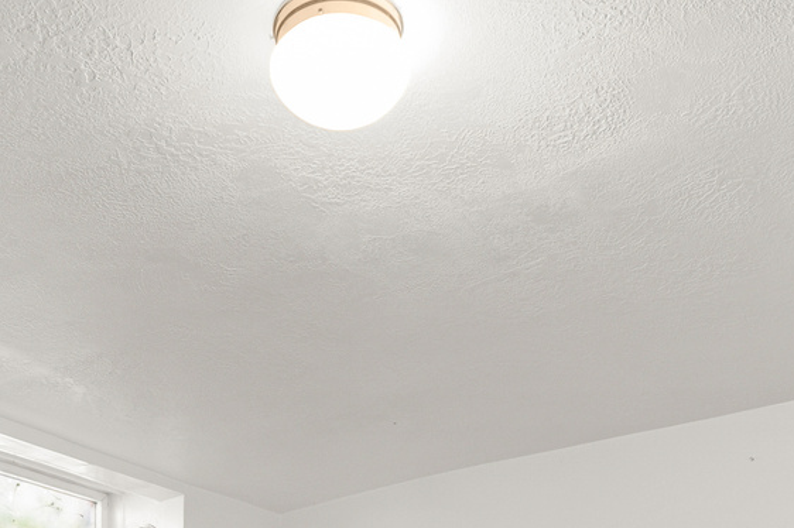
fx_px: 1124
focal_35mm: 51
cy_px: 860
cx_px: 350
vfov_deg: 21.0
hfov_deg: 38.8
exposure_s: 1/2.5
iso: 500
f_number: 7.1
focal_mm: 14
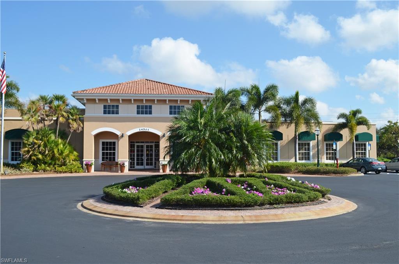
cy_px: 132
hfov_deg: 57.3
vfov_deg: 39.8
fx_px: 365
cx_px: 200
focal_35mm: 33
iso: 110
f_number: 8
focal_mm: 22
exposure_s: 1/250
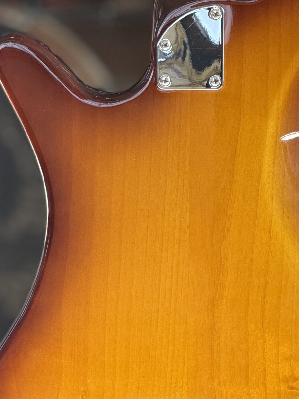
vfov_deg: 9.4
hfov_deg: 7.1
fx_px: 2419
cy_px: 215
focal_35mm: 210
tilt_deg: -11.6
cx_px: 211
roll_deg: -2.4
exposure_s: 1/121
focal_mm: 16.89
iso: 250
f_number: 2.8
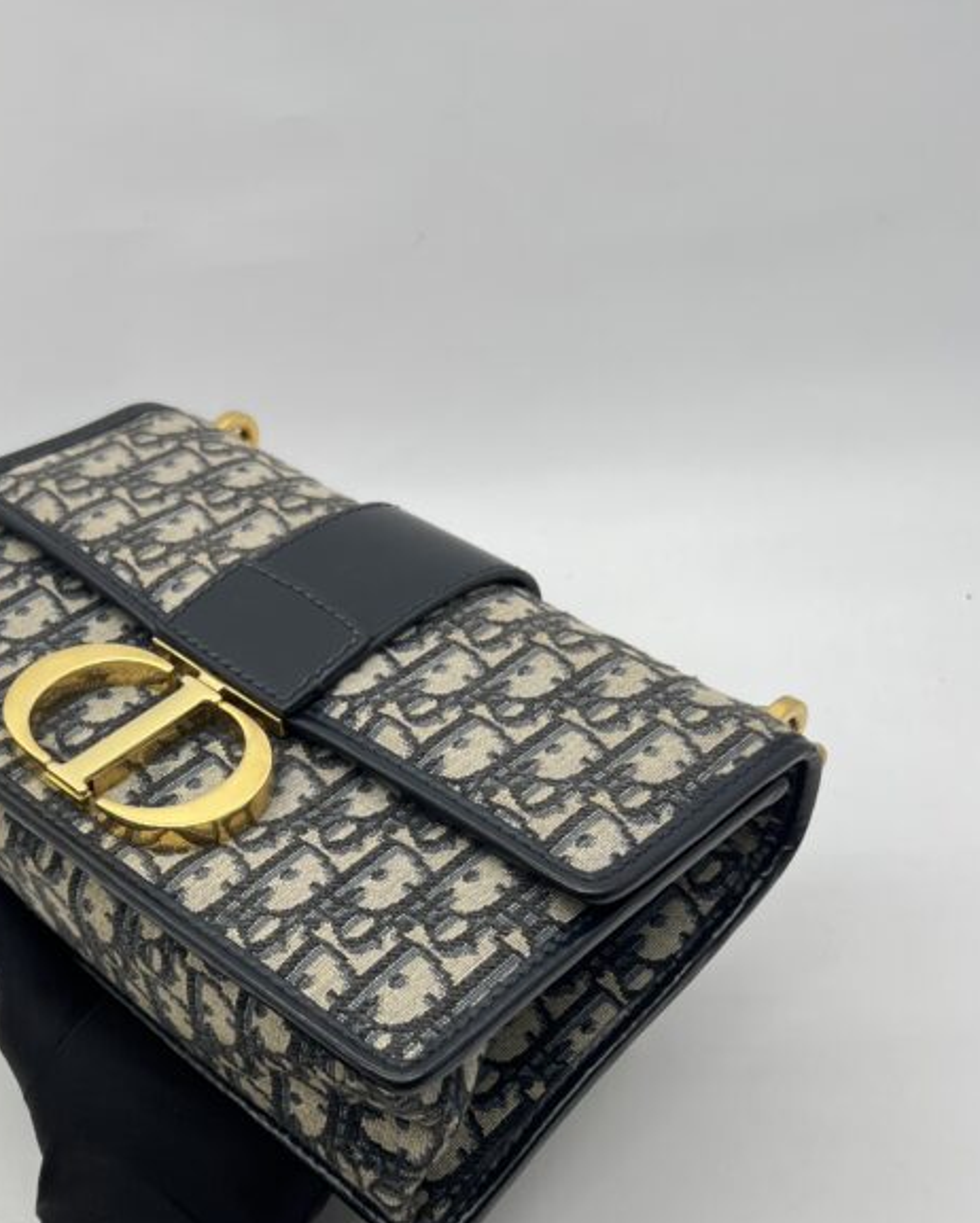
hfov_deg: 33.1
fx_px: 1631
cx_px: 310
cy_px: 905
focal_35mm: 45
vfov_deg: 40.1
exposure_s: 1/100
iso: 32
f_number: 1.5
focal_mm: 5.7
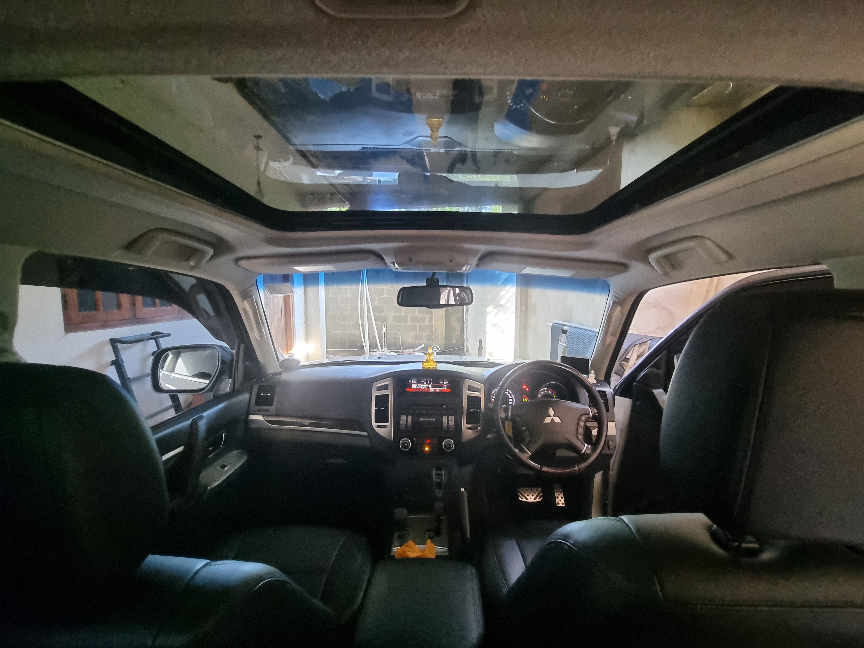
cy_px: 324
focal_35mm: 13
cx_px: 432
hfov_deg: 106.2
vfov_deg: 89.9
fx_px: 324
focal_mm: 2.2
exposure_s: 1/33
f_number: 2.2
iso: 800
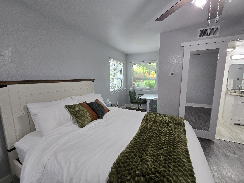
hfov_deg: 106.2
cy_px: 92
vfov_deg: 89.9
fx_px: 92
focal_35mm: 13
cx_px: 122
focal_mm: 2.2
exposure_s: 1/60
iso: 100
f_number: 2.2
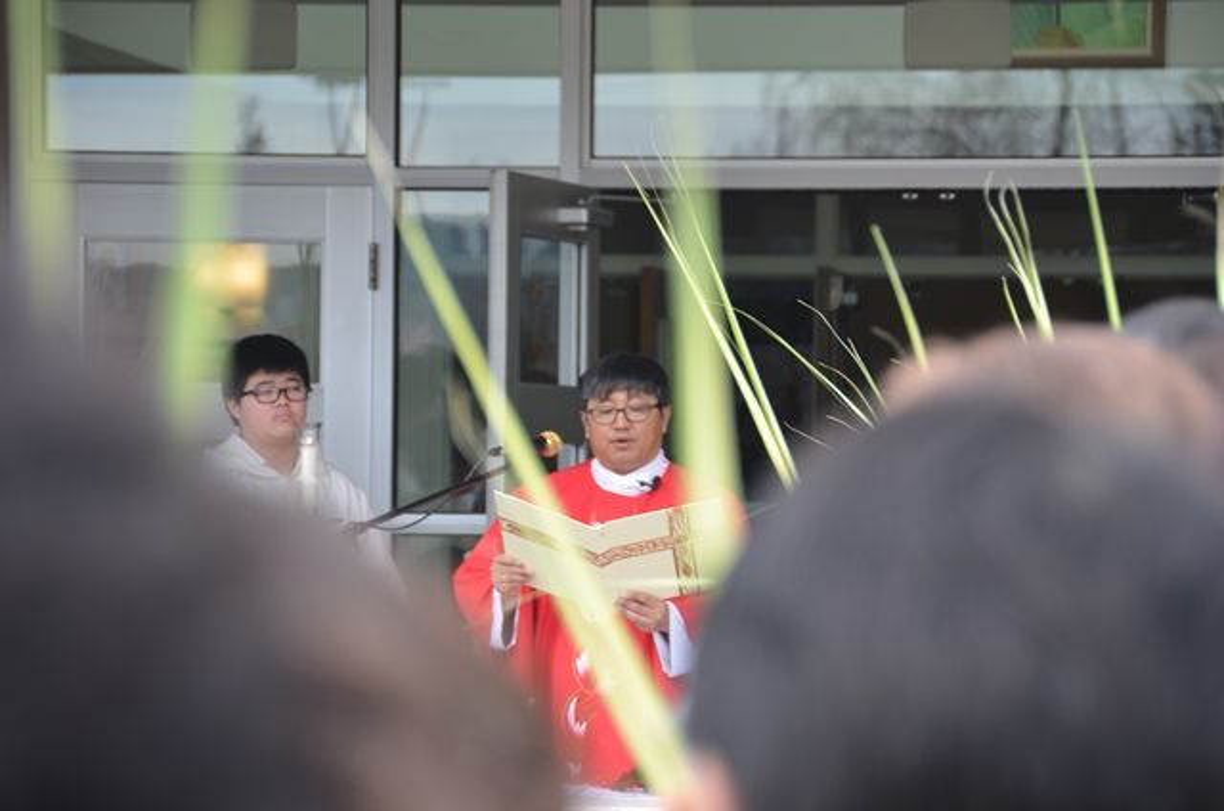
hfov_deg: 11.4
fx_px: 6108
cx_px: 612
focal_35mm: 180
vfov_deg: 7.6
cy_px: 406
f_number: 6.3
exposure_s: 1/160
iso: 200
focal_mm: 120
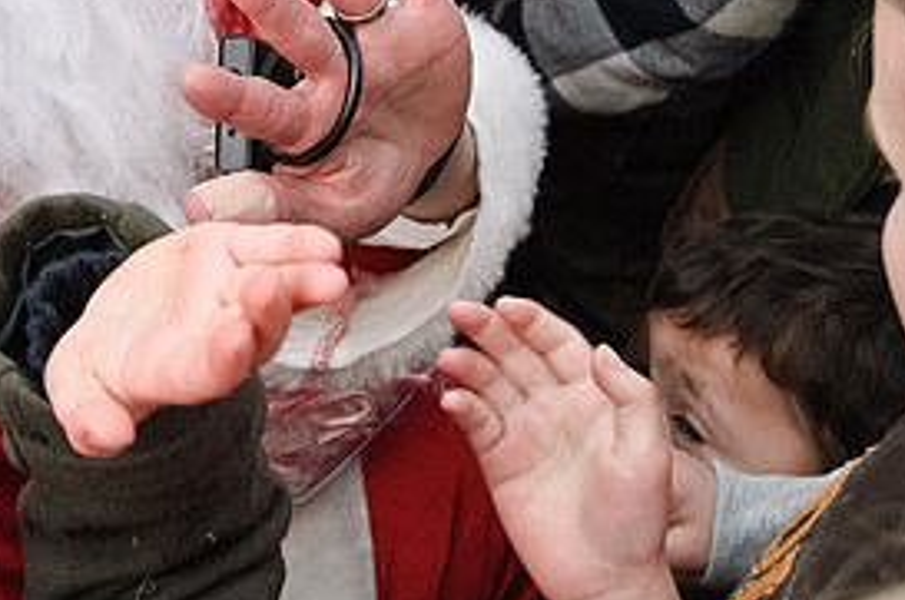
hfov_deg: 22.7
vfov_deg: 15.5
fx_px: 2160
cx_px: -20
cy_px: -18
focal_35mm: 86
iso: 200
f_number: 5
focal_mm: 27
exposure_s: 1/250
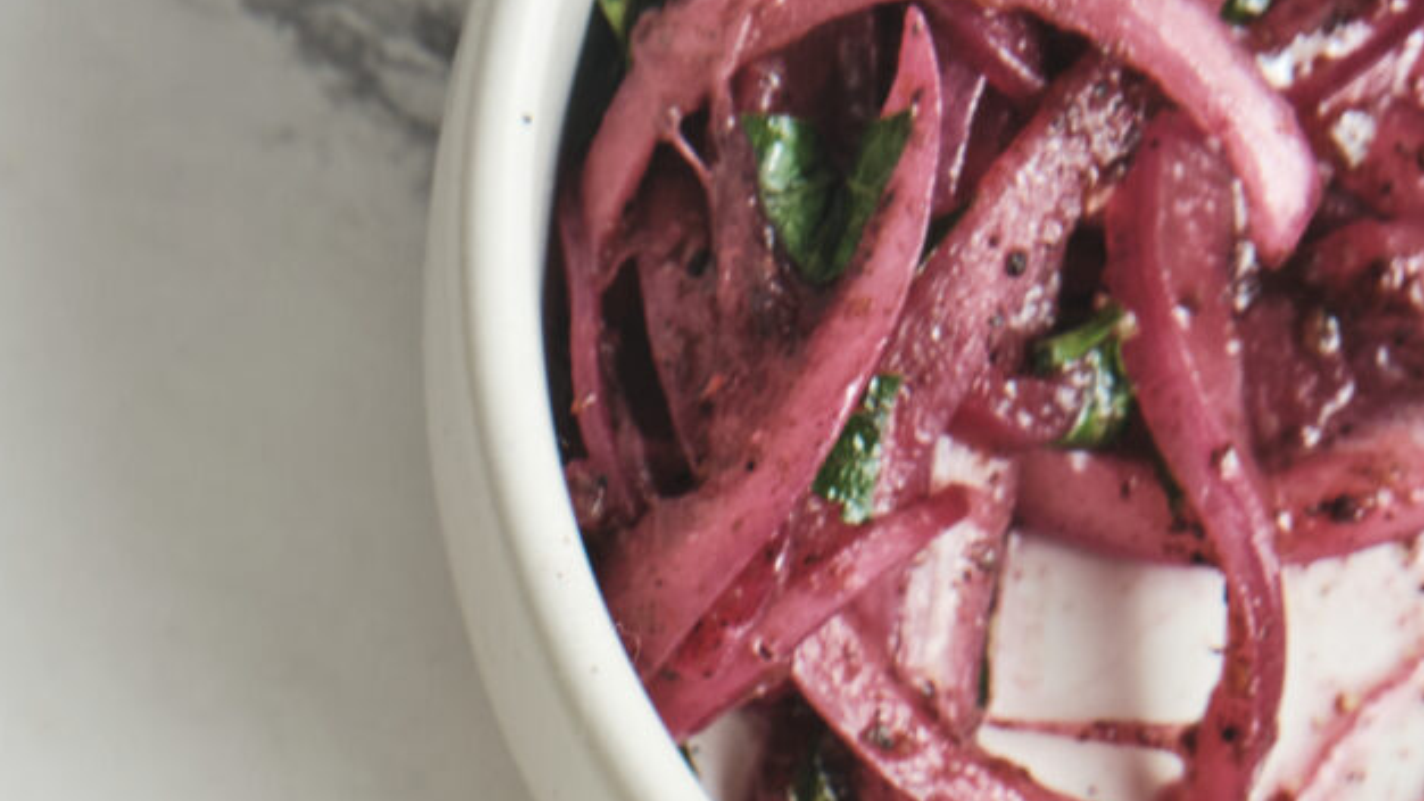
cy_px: 2901
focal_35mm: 360
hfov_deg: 6.0
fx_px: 13592
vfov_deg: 3.3
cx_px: -472
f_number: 8
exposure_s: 1/250
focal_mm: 56.3
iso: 200
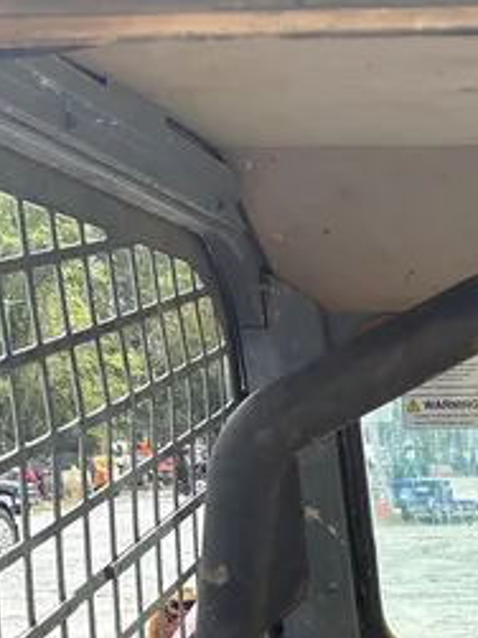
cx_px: 653
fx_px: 1400
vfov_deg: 21.9
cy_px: 921
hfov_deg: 17.9
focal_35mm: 76
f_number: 1.6
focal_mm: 5.96
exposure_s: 1/121
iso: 40
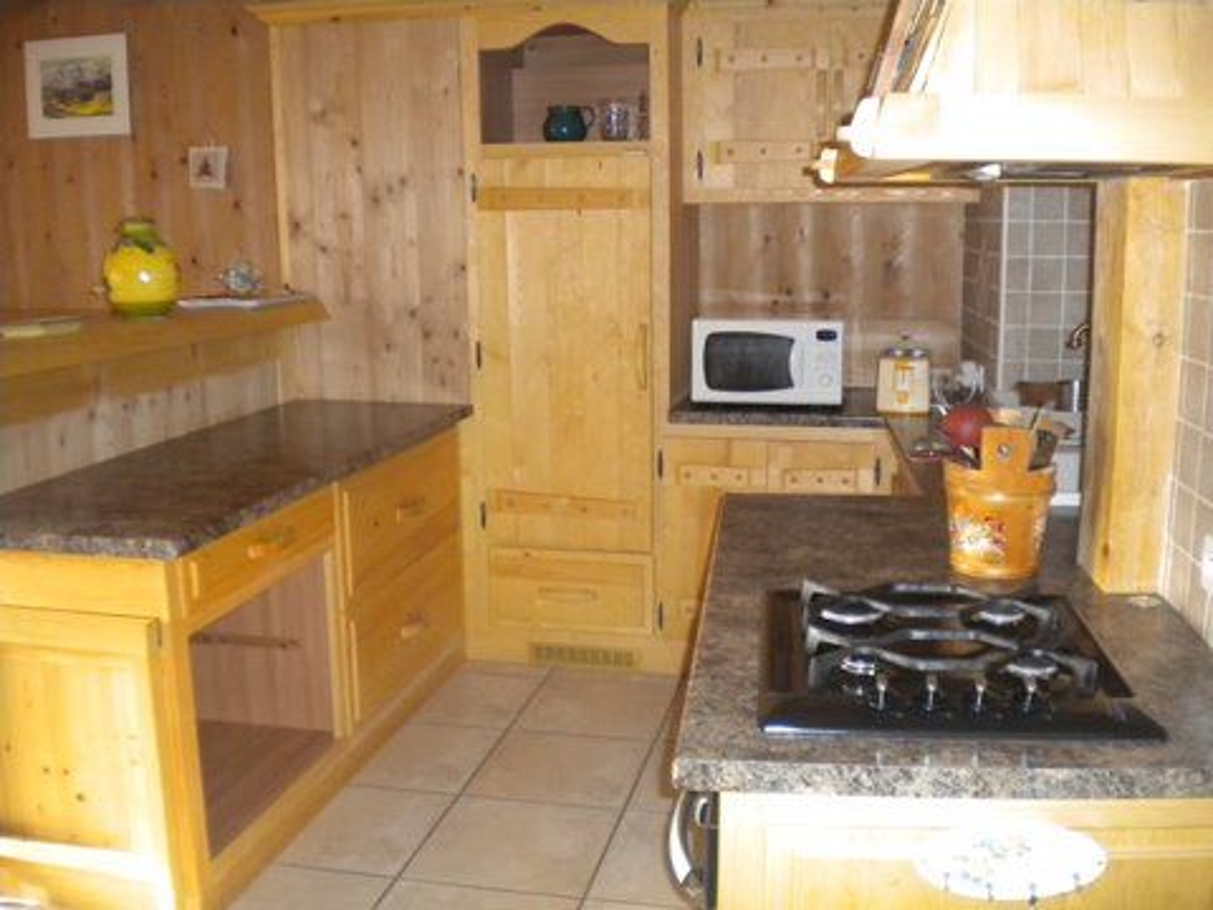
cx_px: 606
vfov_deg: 40.7
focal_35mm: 35
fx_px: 1226
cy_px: 455
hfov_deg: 52.6
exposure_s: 1/30
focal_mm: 6.3
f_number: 3.1
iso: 400
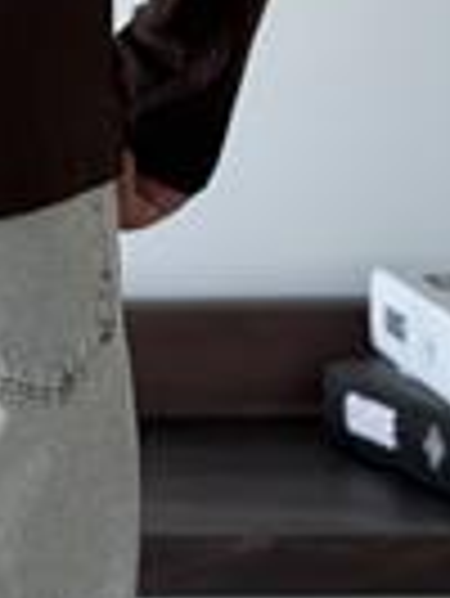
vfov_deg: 9.6
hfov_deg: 7.6
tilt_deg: +2.1
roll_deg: +0.2
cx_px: -261
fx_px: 3323
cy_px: -587
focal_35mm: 192
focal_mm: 6.76
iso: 64
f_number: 1.78
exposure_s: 1/339
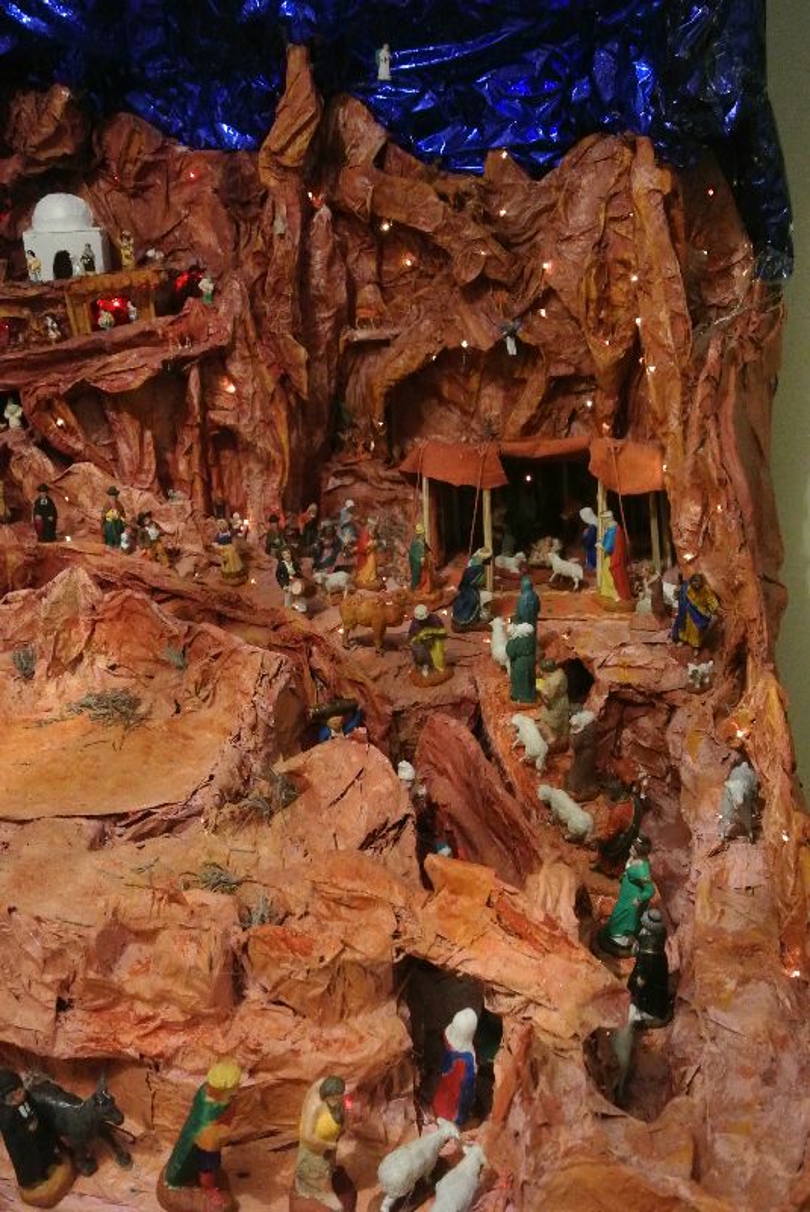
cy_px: 606
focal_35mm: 30
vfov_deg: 61.9
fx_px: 1010
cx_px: 405
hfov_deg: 43.7
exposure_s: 1/80
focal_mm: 11.4
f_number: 3.5
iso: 3200
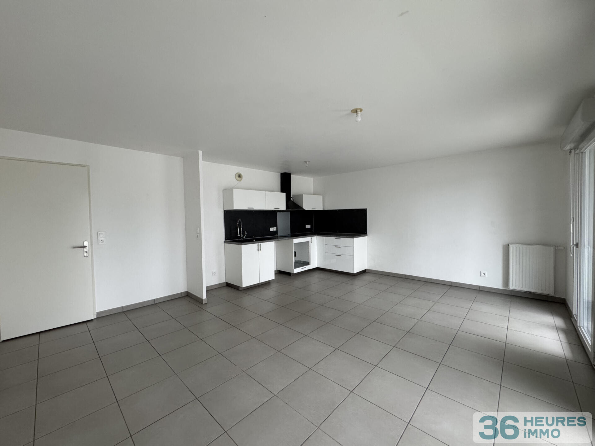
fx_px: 241
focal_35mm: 14
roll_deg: +0.4
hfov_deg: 102.1
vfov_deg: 85.7
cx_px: 298
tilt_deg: -1.8
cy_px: 223
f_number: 2.2
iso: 250
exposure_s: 1/99
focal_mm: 2.22
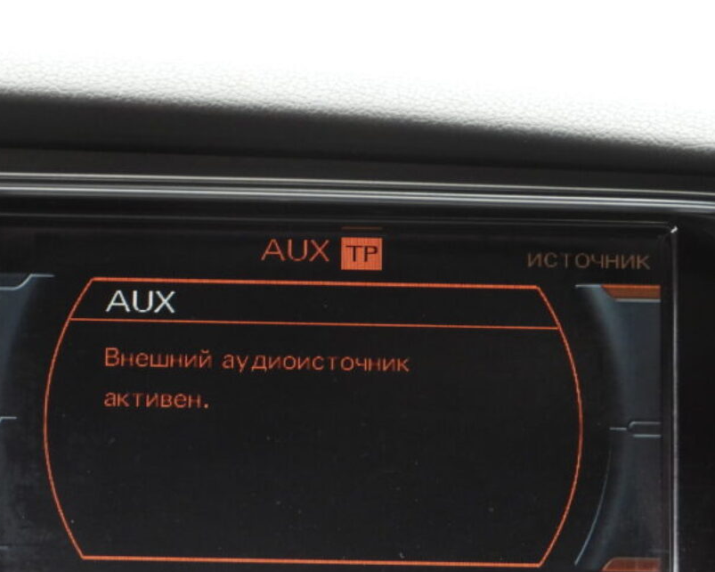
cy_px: 378
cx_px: 351
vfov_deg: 6.9
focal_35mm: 224
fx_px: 4739
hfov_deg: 8.6
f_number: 4
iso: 220
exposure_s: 1/60
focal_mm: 20.7
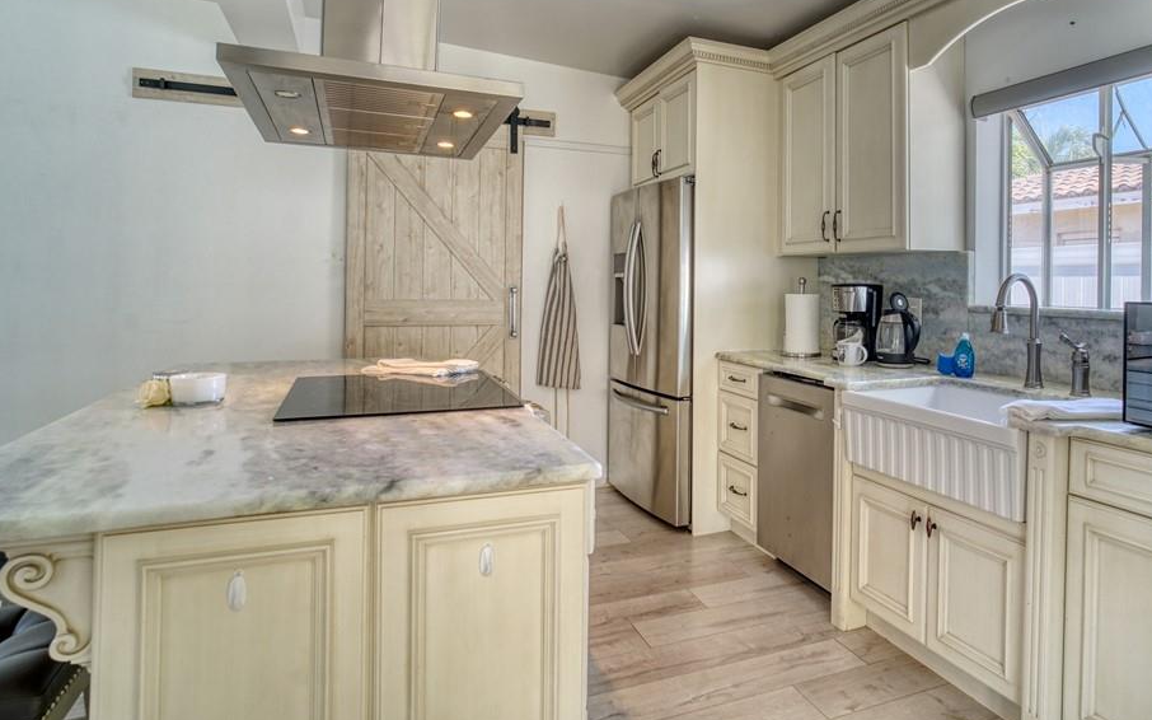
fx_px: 691
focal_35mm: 22
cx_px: 680
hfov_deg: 78.9
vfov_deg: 54.5
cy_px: 280
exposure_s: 1/200
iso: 400
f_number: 5
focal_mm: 18
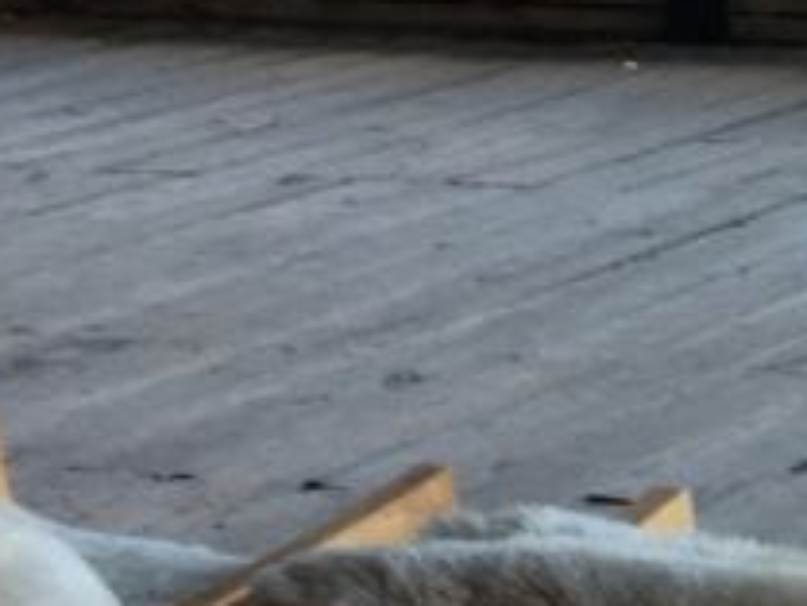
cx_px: 1378
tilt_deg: -9.6
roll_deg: +1.4
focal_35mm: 142
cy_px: 127
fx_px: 3312
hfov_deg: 12.8
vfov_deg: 10.4
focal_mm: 4.15
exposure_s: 1/50
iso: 25
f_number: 2.2
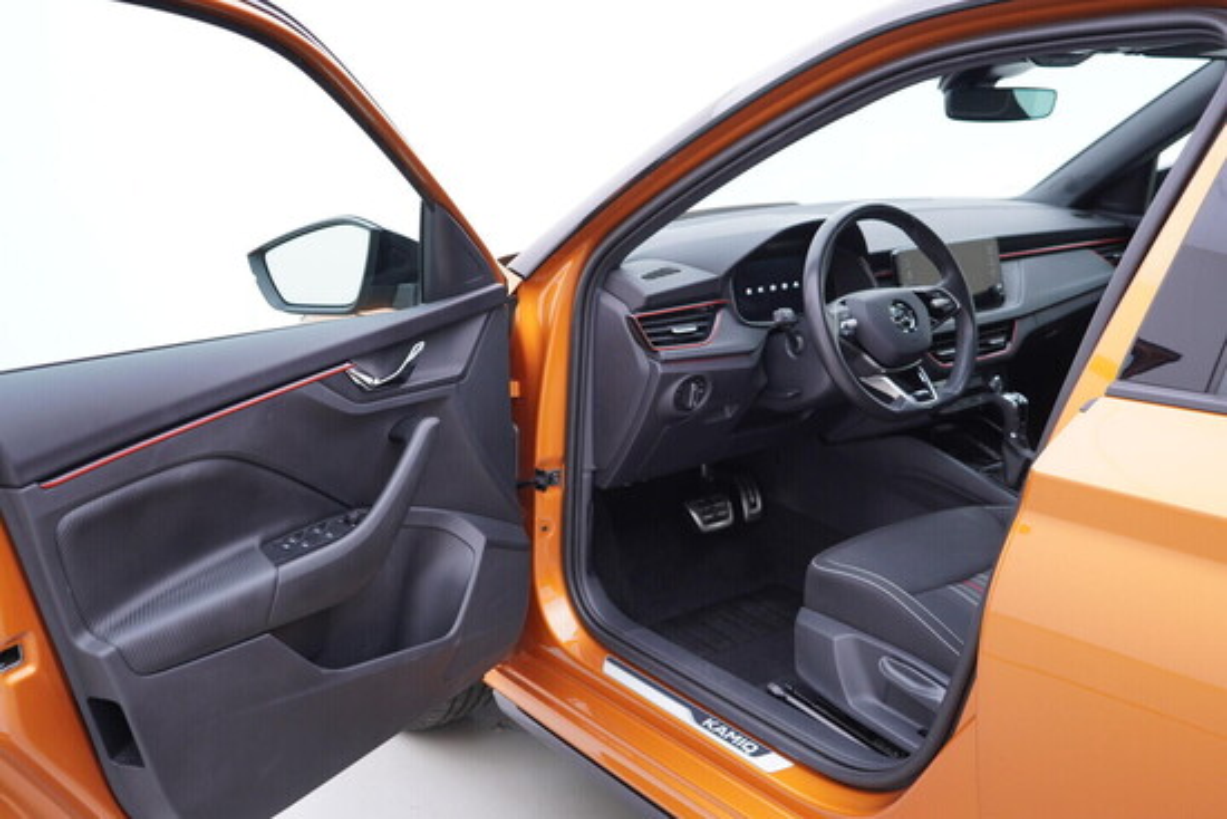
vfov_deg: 36.9
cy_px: 410
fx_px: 1227
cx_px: 614
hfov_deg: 53.1
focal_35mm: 36
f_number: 2.8
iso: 200
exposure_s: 1/40
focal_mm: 24
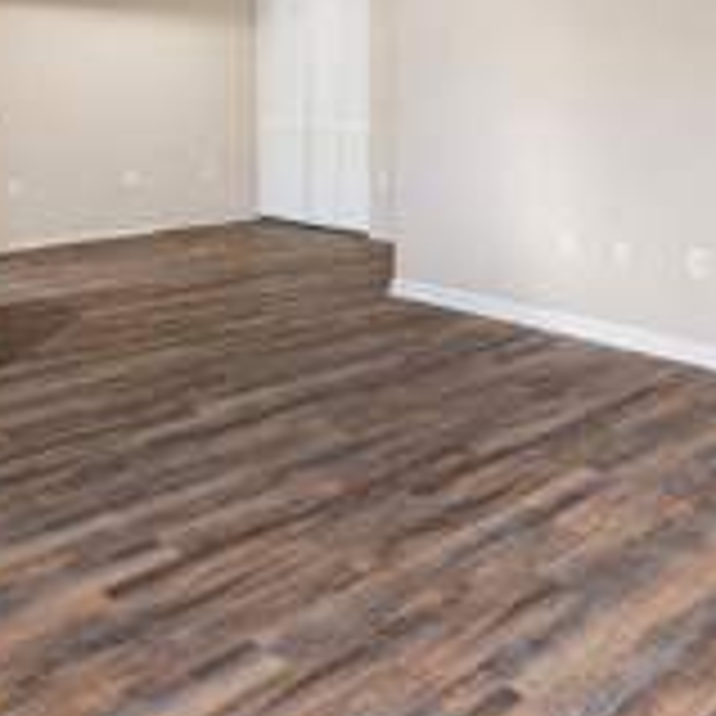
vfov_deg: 38.0
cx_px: 513
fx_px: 959
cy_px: 61
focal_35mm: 41
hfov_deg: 40.1
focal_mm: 16
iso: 250
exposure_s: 1/3
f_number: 8
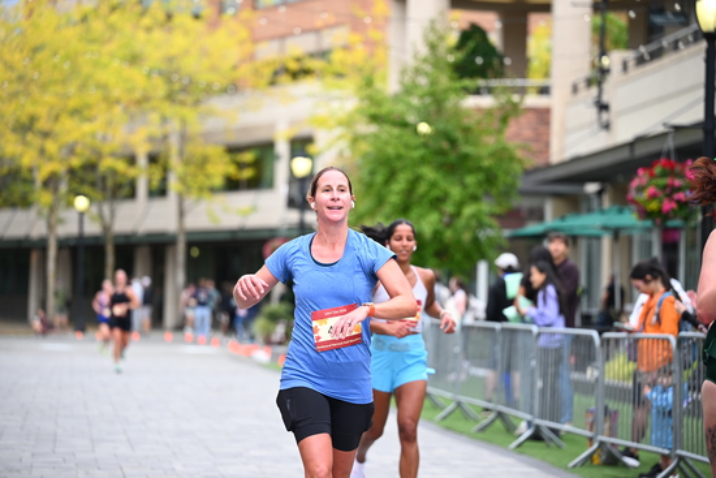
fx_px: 2288
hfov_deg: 17.8
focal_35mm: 115
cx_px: 358
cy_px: 239
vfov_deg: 11.9
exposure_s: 1/1600
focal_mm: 115
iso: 640
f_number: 2.8
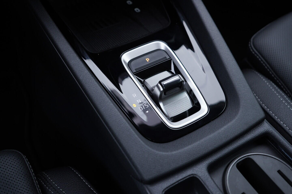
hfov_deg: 53.1
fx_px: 292
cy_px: 97
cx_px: 146
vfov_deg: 36.9
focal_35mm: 36
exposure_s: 1/40
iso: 160
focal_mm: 24
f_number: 2.8
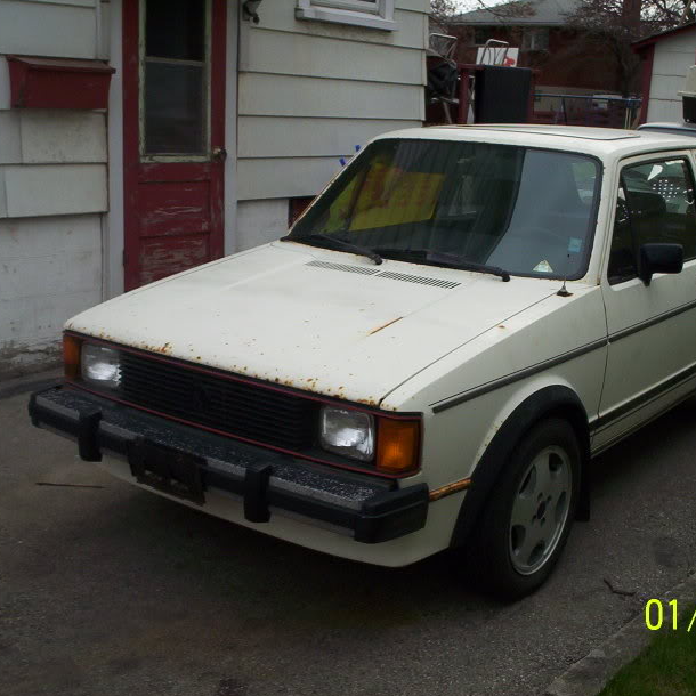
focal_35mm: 45
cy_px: 350
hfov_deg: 37.4
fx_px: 1024
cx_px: 430
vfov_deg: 37.6
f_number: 4.5
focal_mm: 4.99
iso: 100
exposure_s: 1/482
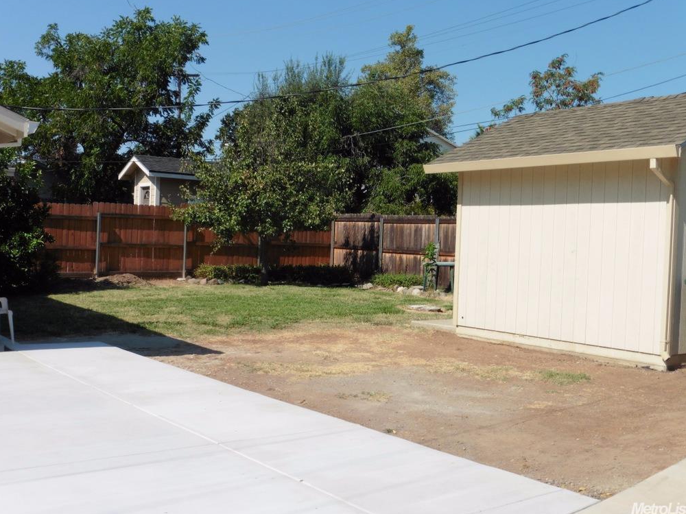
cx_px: 348
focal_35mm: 42
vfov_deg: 34.3
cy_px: 253
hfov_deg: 44.8
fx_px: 832
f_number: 5
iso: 100
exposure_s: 1/1000
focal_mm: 7.4
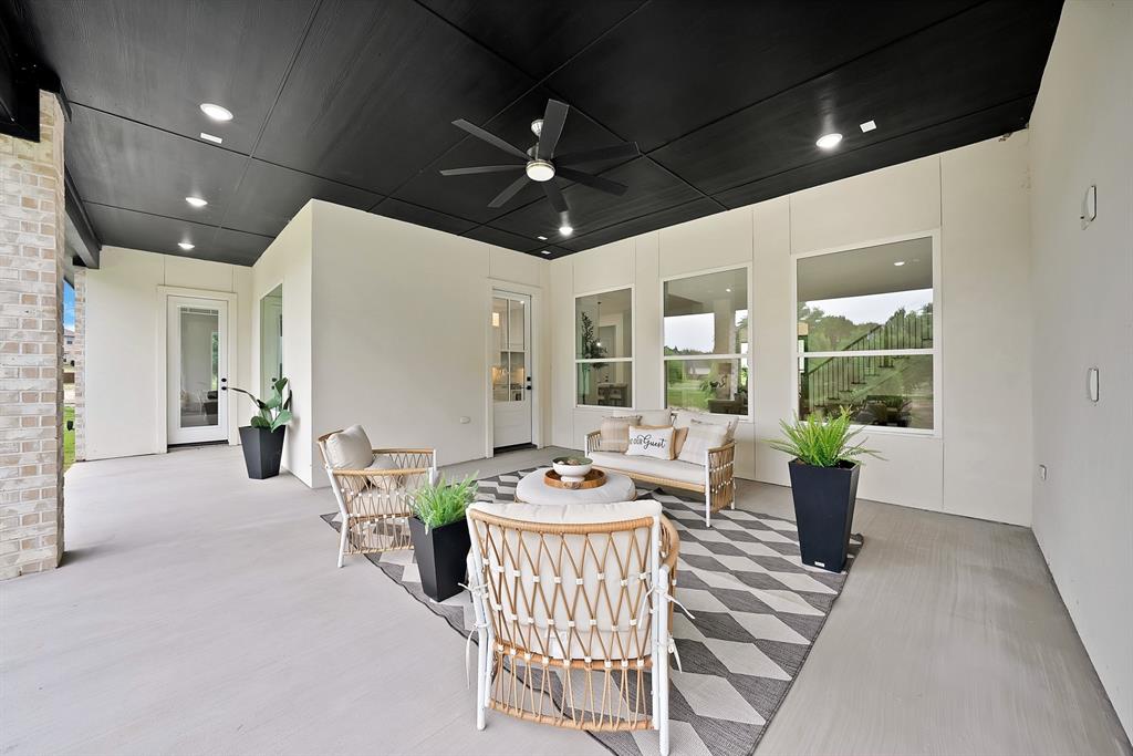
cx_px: 566
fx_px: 378
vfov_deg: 90.0
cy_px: 378
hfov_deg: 112.6
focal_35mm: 12
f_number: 10
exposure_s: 1/13
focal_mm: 12
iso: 640
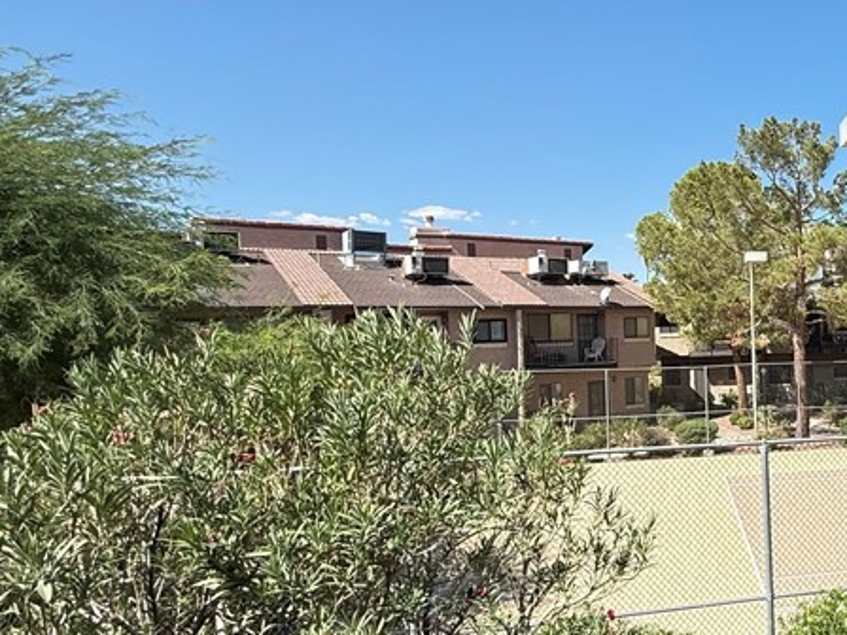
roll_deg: +0.9
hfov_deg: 45.5
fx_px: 783
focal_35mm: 32
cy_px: 348
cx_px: 890
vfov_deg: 44.1
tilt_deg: -1.5
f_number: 2.2
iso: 64
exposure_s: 1/770
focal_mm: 2.22
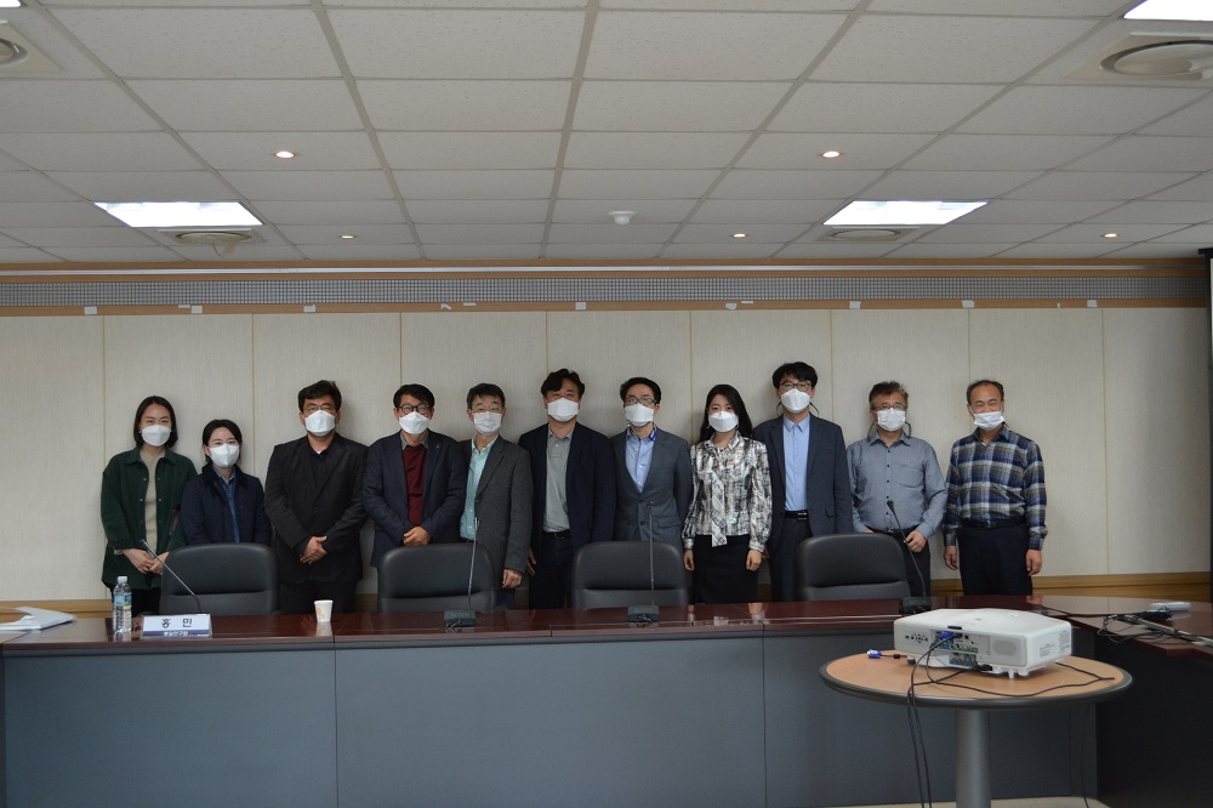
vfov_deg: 34.2
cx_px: 606
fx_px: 1314
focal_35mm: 39
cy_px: 404
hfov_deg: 49.6
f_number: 4.2
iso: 560
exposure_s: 1/60
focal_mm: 26
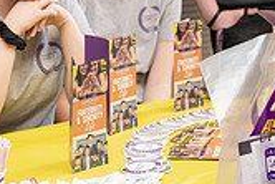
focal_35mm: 133
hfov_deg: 15.4
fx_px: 1017
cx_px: 154
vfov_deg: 10.2
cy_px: -21
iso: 1250
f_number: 3.5
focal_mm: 38
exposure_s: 1/200
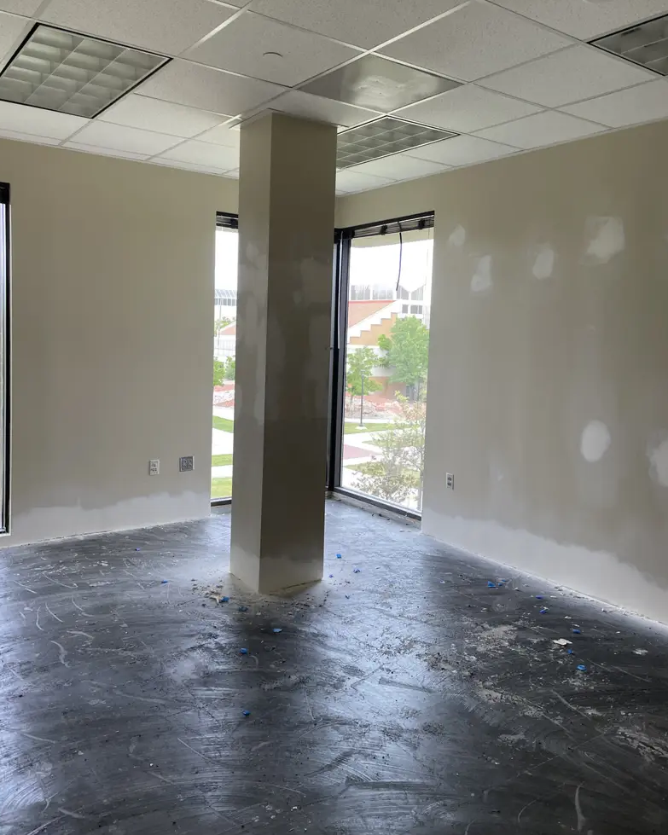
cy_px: 392
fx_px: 692
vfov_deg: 62.2
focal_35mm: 28
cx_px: 332
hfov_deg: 51.5
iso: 64
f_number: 1.6
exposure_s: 1/120
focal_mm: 4.2
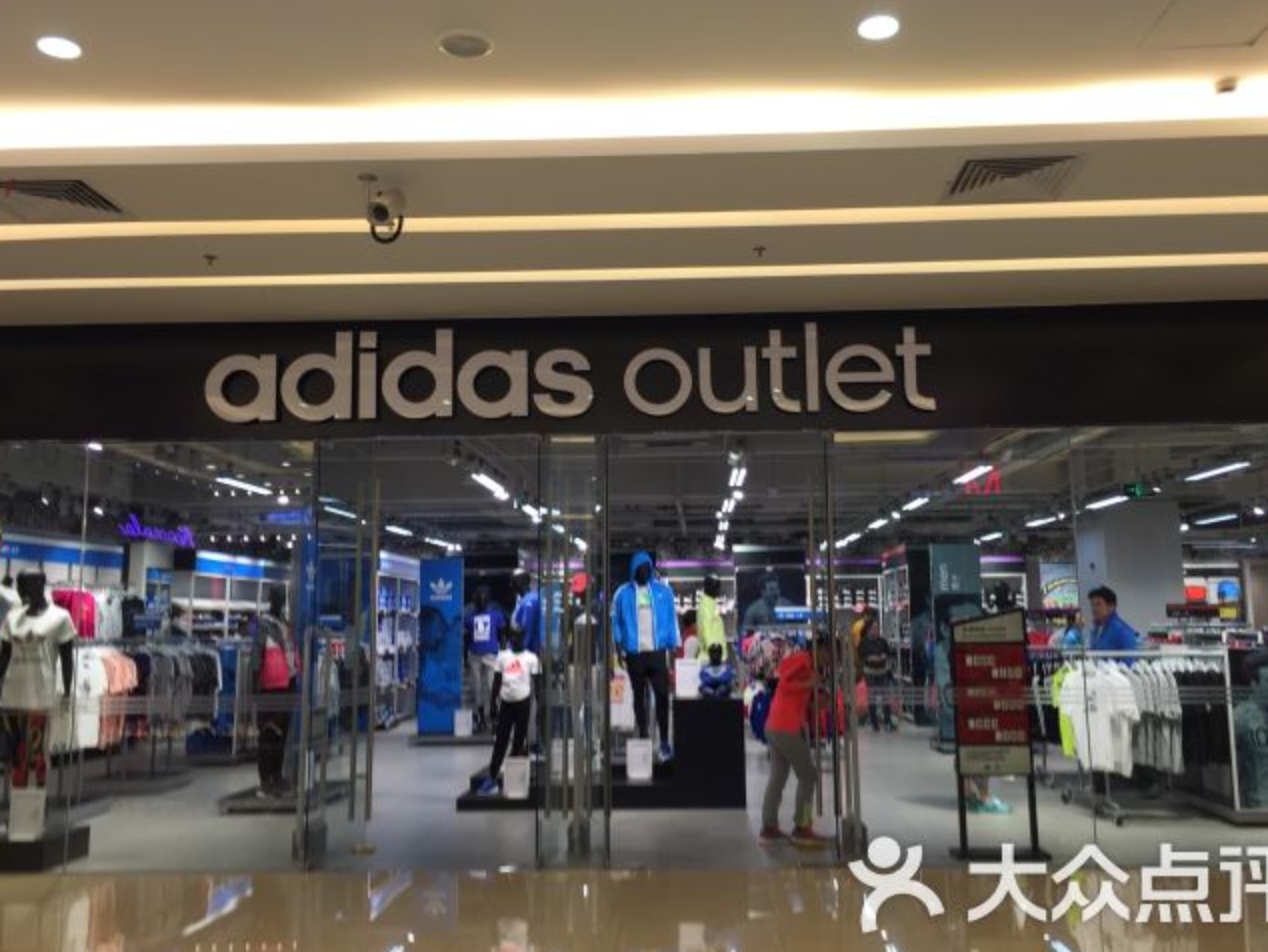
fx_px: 1173
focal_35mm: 32
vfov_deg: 44.2
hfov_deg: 56.8
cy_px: 463
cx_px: 650
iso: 32
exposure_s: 1/50
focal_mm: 4.15
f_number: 2.2
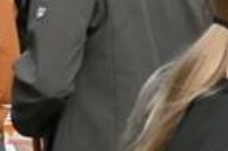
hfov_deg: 4.2
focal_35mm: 478
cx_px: -296
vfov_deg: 2.9
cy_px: 145
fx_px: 3024
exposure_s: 1/3200
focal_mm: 66
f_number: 14
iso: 8000
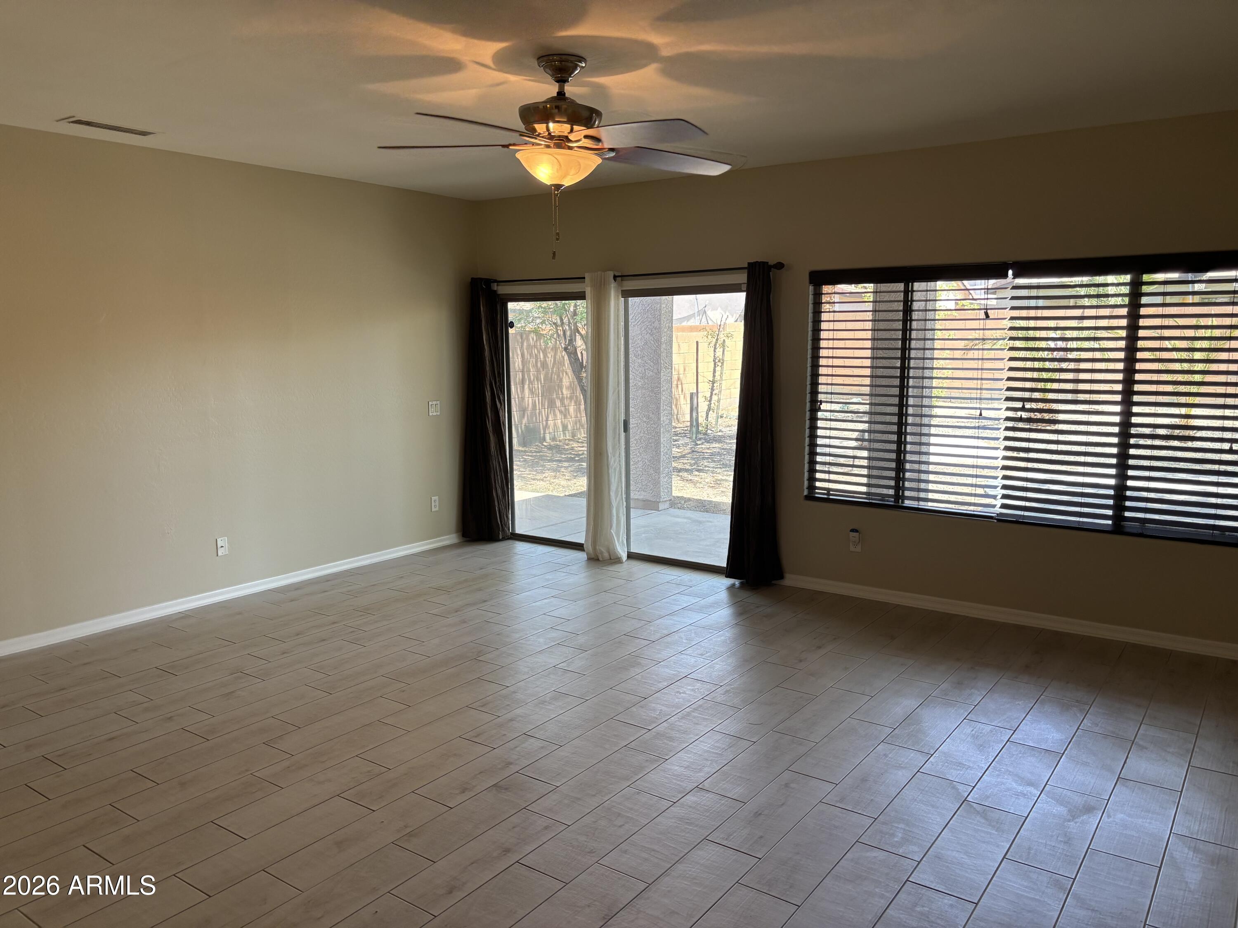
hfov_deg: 67.3
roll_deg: +0.4
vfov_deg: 53.1
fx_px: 930
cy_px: 464
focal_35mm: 26
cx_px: 619
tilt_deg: -7.9
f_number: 1.6
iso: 64
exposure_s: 1/120
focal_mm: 5.96
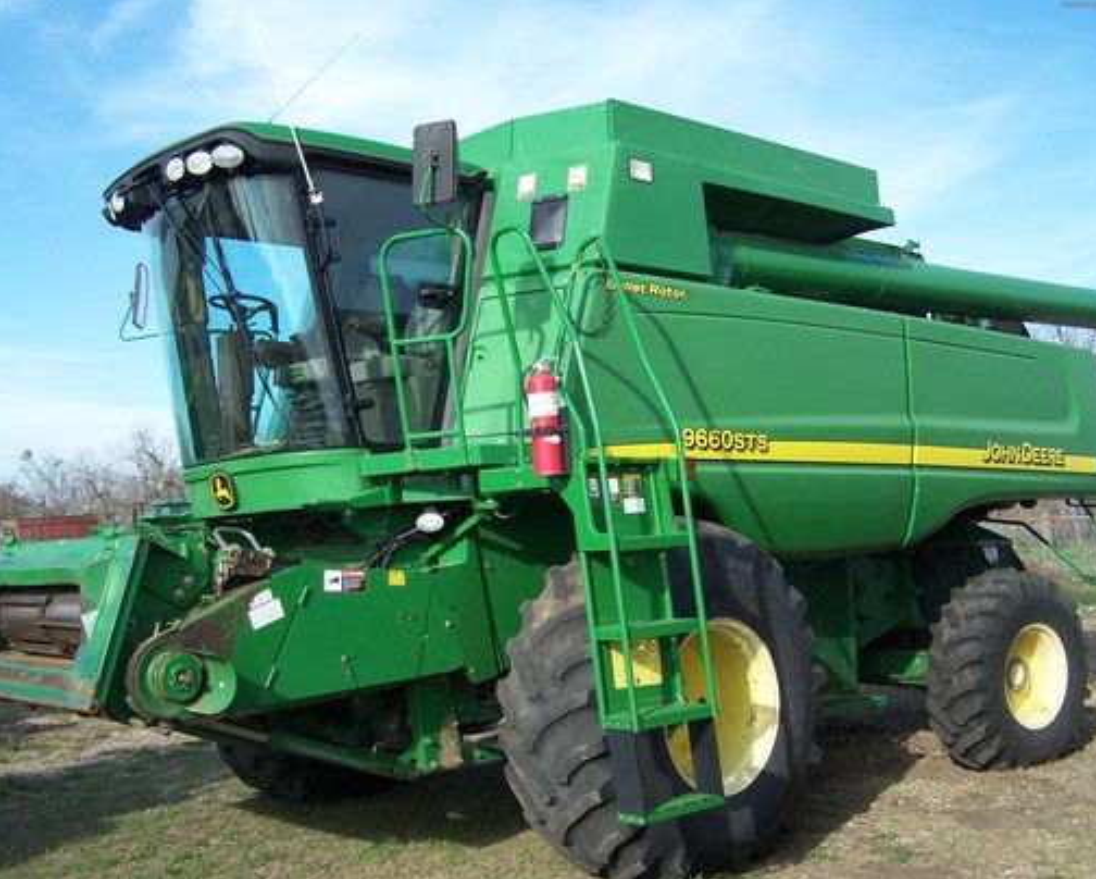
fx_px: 1298
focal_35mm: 40
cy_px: 437
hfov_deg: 45.8
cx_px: 550
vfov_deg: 37.4
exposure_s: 1/750
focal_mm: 6.3
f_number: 2.8
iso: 80
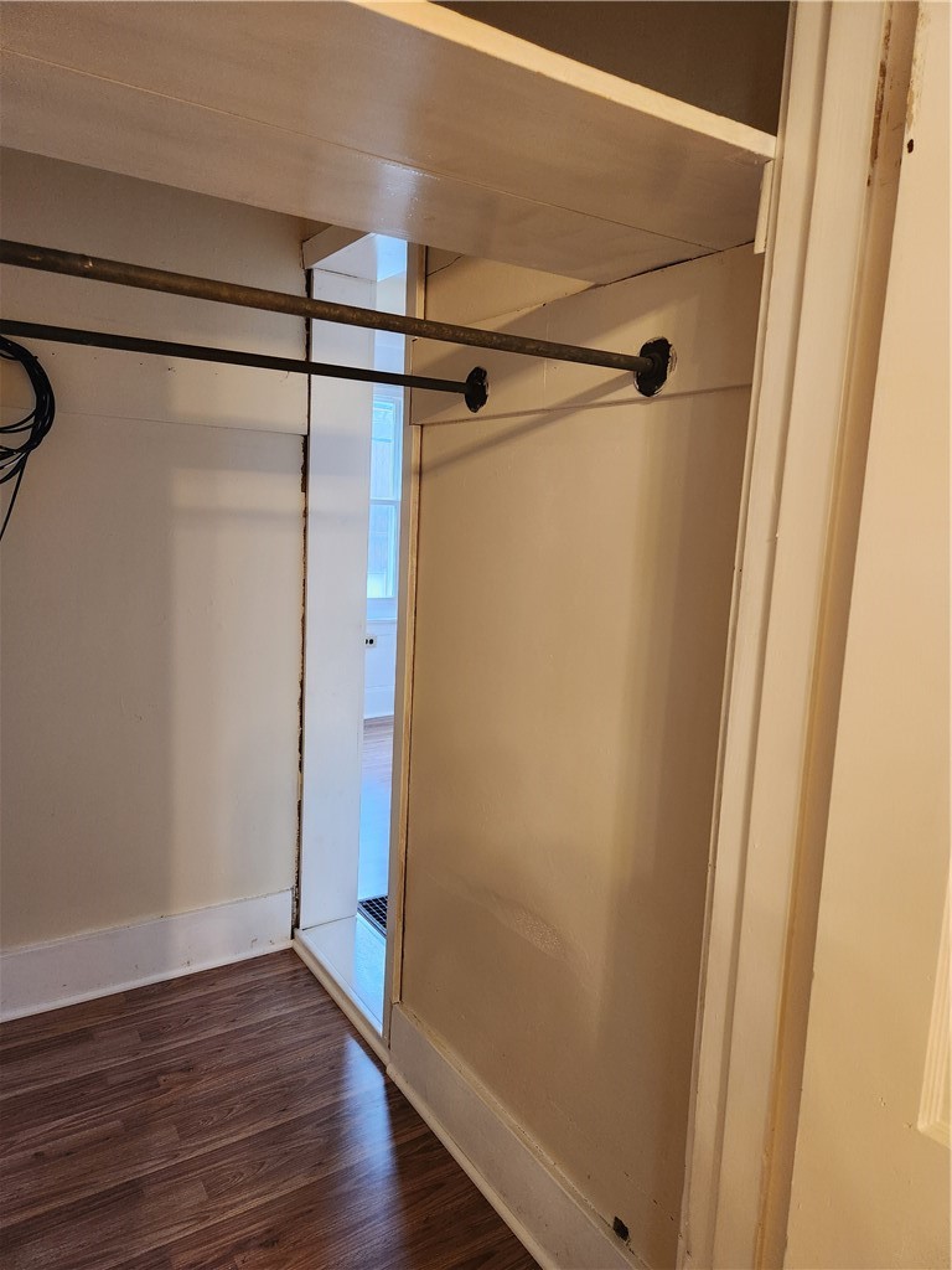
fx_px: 843
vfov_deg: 73.9
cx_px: 476
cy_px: 635
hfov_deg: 58.9
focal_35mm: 23
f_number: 1.8
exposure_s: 1/120
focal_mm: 5.4
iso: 500
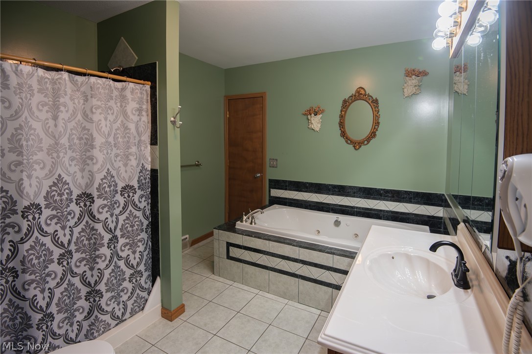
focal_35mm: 16
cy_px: 177
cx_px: 266
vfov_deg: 73.7
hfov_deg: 96.8
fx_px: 236
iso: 1100
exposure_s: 1/125
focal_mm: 16
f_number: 4
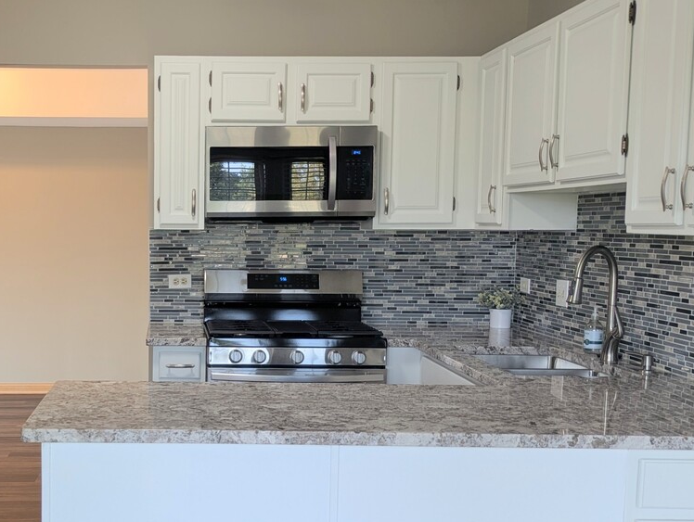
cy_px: 337
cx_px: 180
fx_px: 923
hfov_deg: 40.1
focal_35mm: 46
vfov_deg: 31.4
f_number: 1.85
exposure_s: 1/40
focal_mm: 6.81
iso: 48
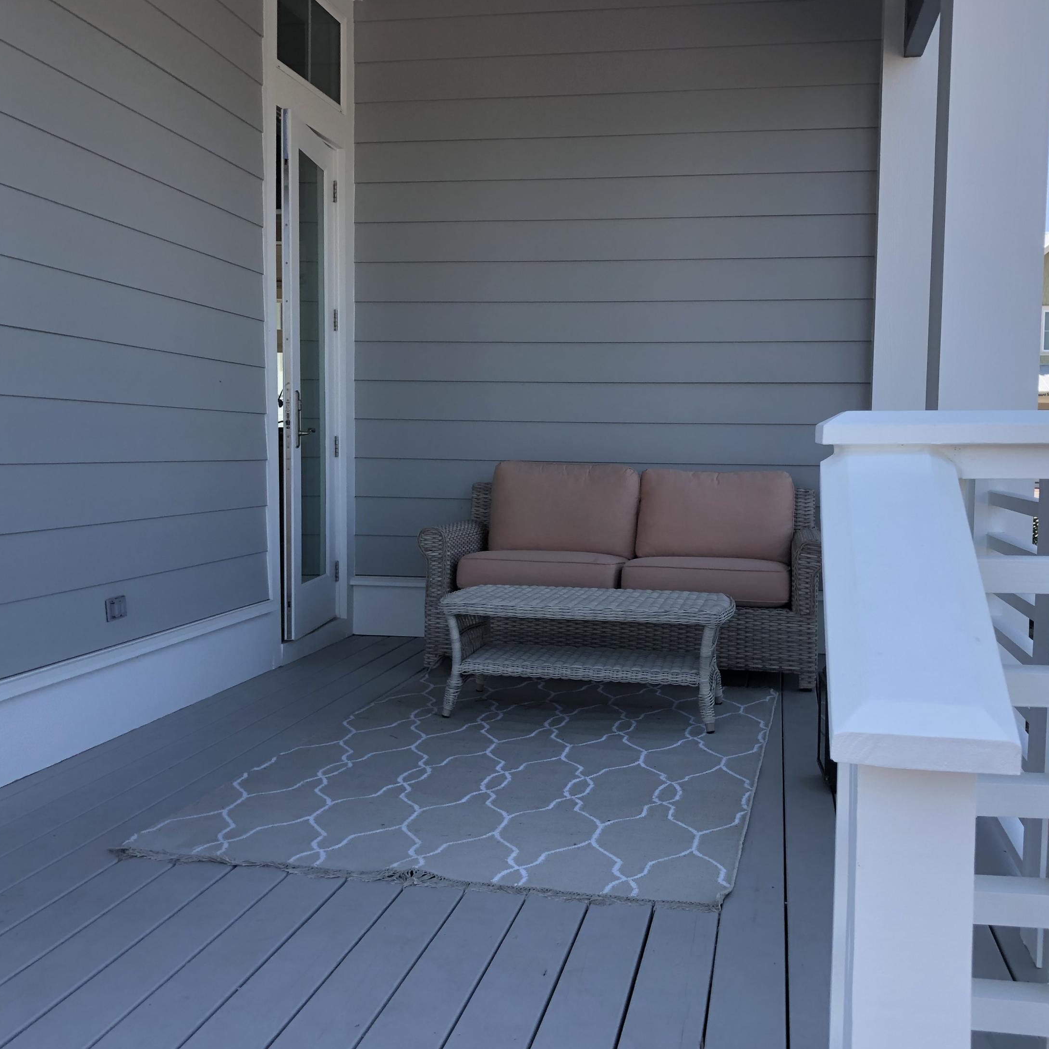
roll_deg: -1.0
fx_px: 1166
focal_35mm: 34
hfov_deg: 48.3
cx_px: 590
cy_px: 523
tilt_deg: -3.6
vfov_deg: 48.5
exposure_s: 1/458
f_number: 1.8
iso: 20
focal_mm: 3.99
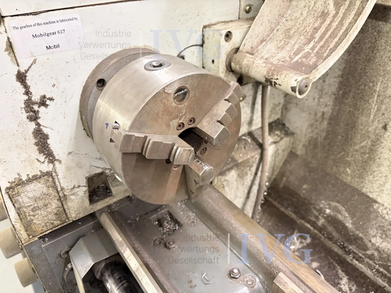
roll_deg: +2.8
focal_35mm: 26
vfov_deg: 53.1
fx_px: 294
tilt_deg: -34.6
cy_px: 146
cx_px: 196
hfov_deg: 67.3
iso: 400
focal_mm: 5.96
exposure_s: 1/33
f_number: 1.6
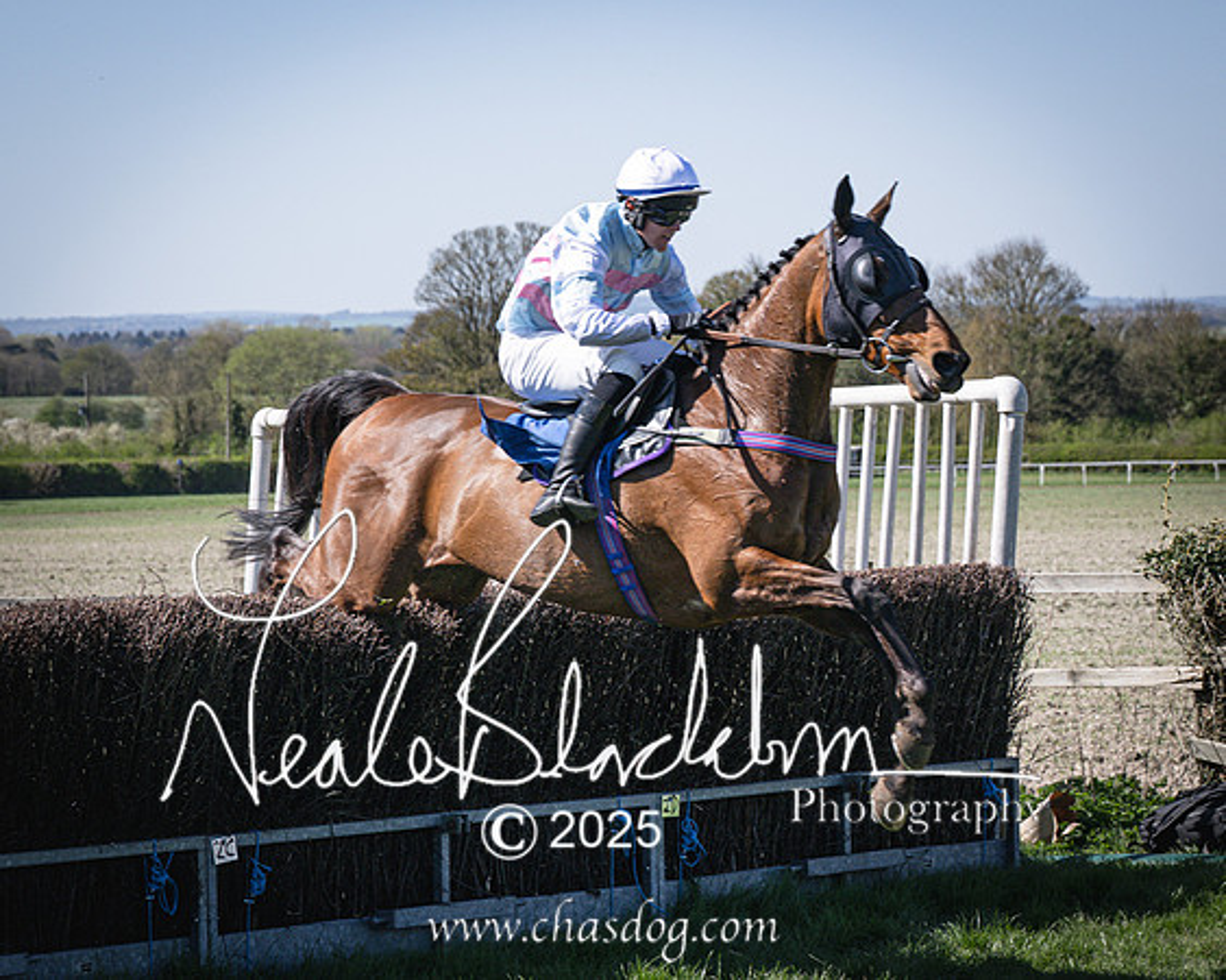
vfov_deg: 12.1
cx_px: 480
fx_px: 4603
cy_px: 629
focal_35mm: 127
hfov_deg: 15.2
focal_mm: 70
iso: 220
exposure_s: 1/2000
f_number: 5
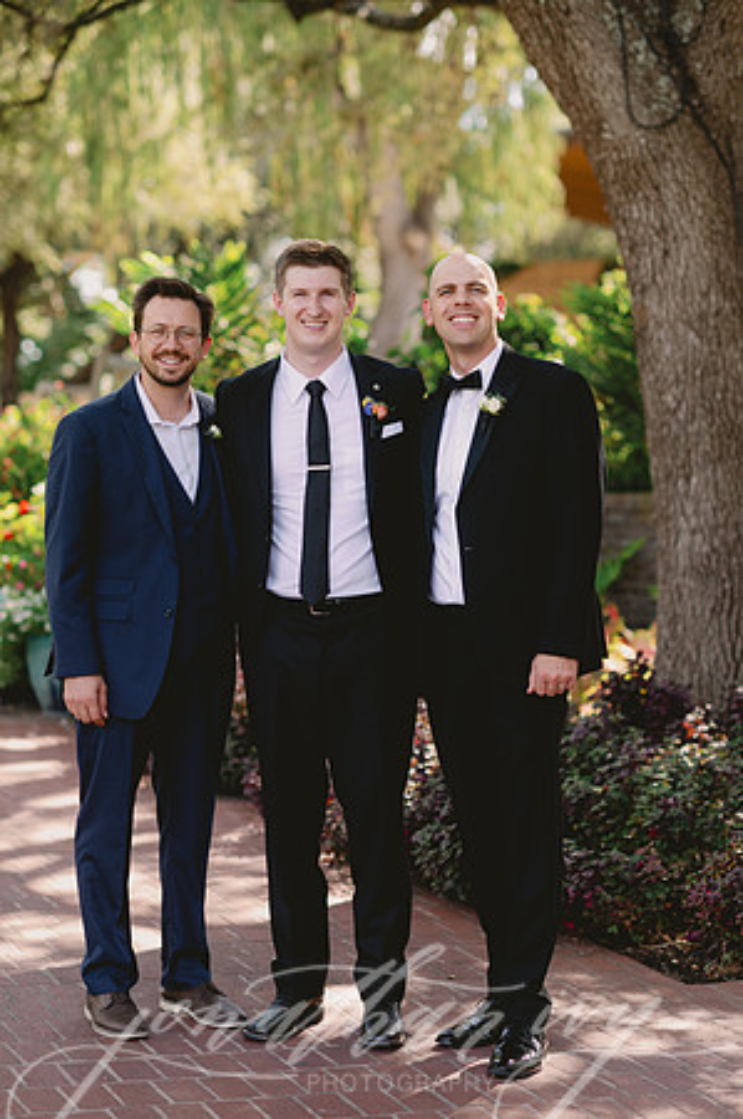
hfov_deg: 16.0
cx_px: 372
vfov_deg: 23.9
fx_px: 2637
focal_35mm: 85
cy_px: 560
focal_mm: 85
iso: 80
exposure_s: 1/320
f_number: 2.5
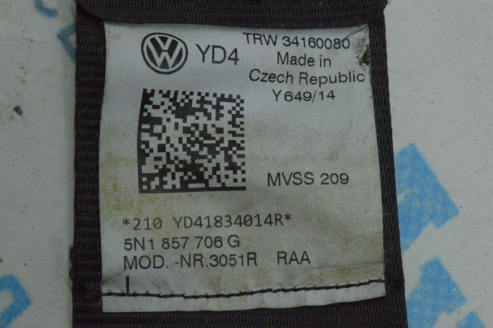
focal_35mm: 82
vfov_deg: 16.5
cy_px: 164
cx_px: 246
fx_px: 1129
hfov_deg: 24.6
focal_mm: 55
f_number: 36
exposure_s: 1/50
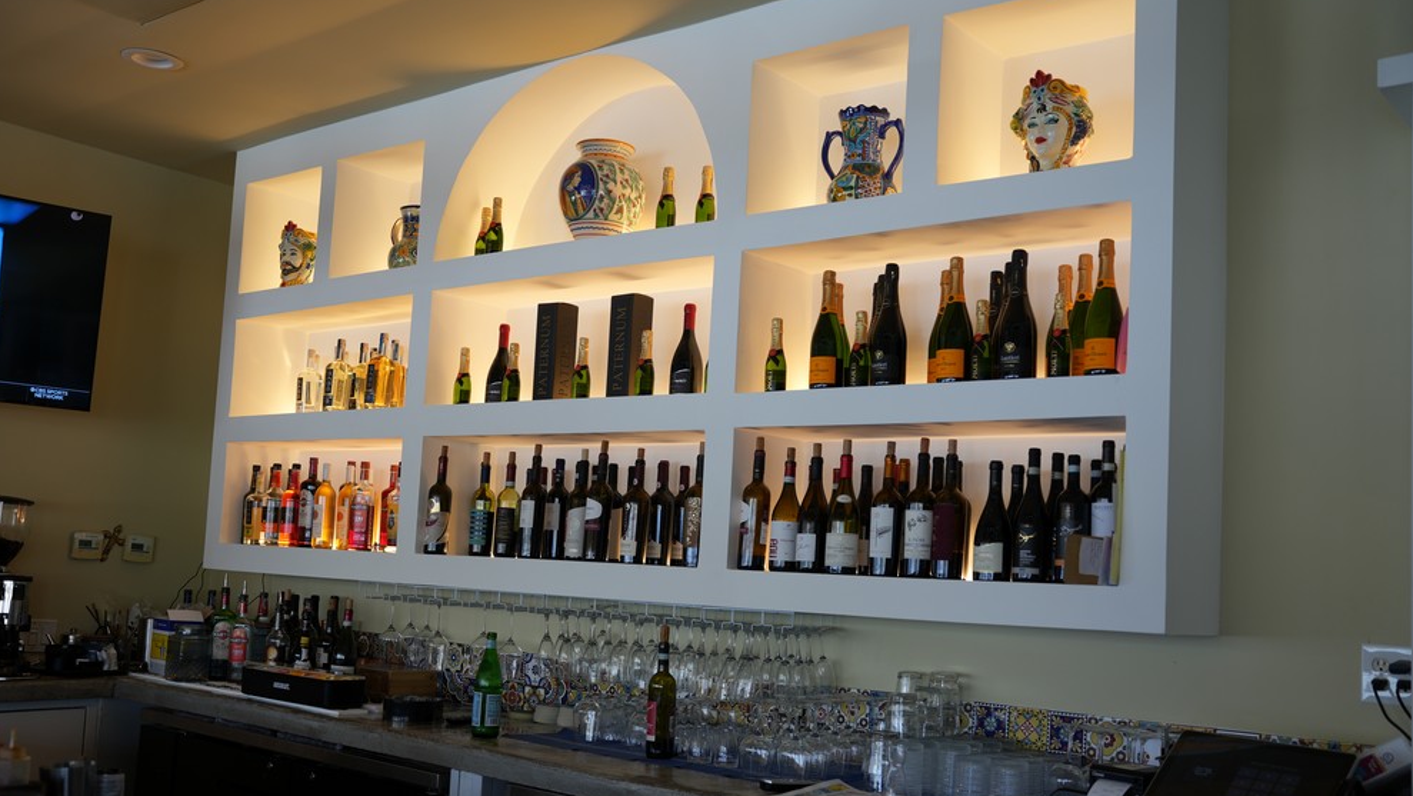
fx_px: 1369
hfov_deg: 54.6
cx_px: 709
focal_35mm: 37
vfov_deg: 32.4
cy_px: 444
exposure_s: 1/50
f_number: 3.2
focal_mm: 34.5
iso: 100
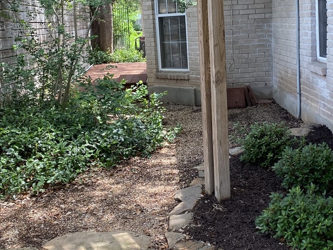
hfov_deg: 33.2
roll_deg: +1.5
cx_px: 180
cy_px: 98
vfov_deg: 25.2
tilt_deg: -6.6
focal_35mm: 58
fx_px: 558
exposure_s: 1/122
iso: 32
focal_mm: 4.25
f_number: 1.8
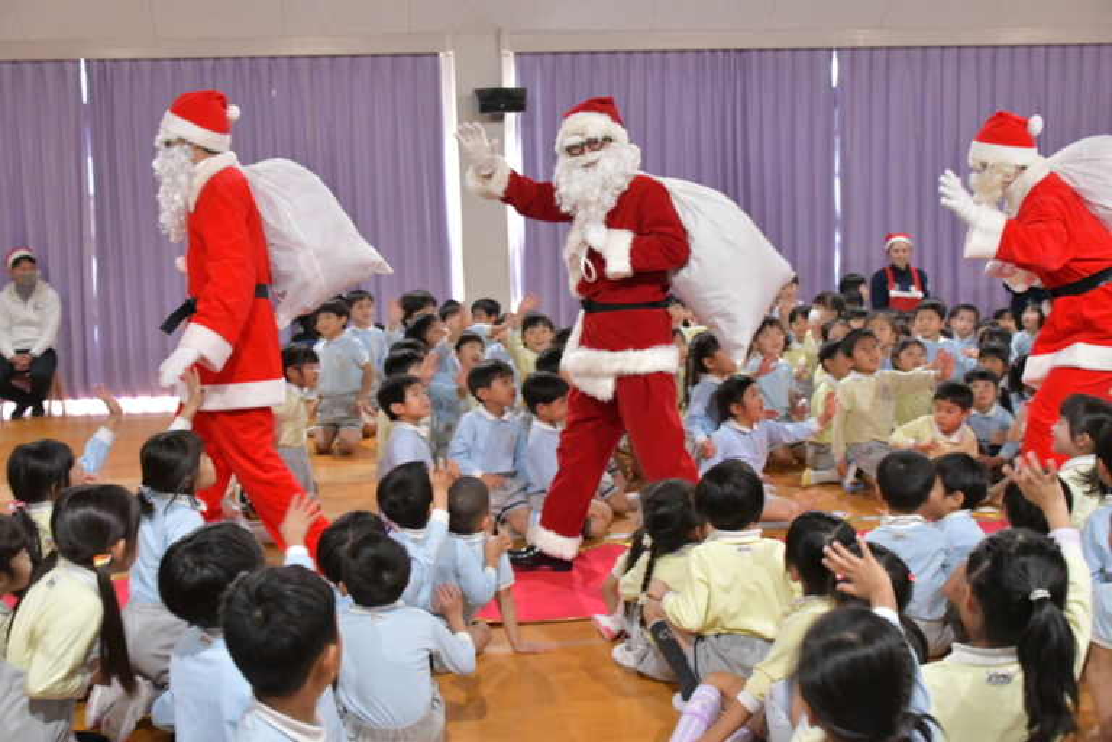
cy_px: 371
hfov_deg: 46.4
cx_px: 556
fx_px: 1297
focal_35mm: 42
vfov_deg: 31.9
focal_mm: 28
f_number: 4
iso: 5000
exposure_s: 1/50
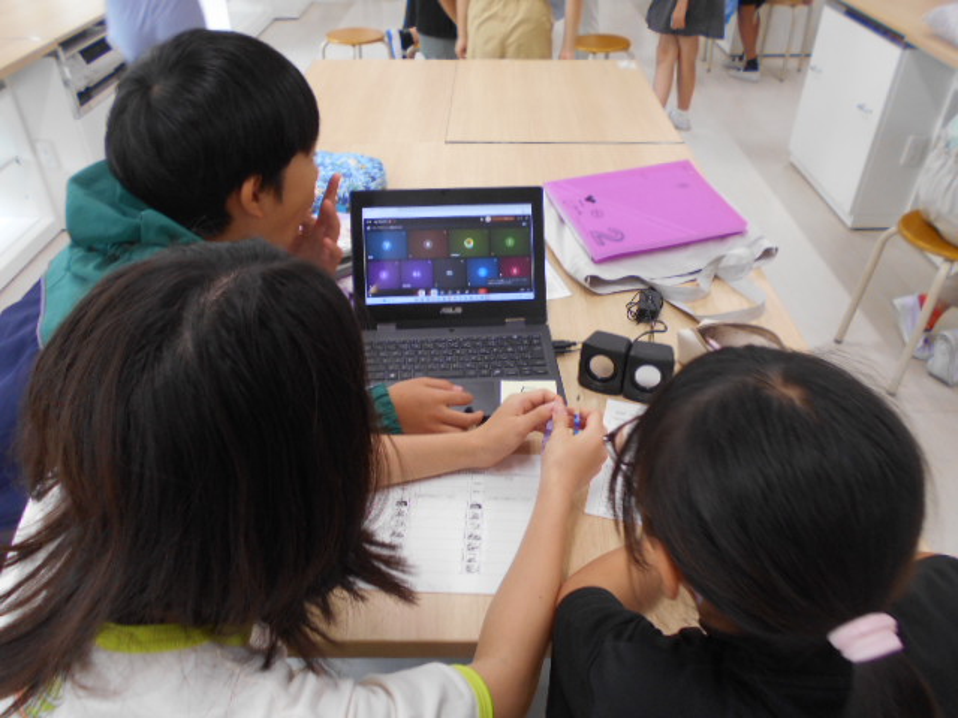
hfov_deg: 67.3
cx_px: 479
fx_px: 720
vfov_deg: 53.1
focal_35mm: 26
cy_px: 359
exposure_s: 1/30
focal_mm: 4.6
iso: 125
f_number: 3.2
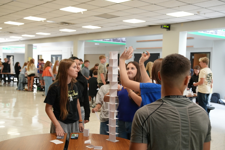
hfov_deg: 46.4
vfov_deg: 31.9
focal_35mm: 42
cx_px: 112
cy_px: 75
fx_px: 263
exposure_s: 1/160
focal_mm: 42
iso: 1600
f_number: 4
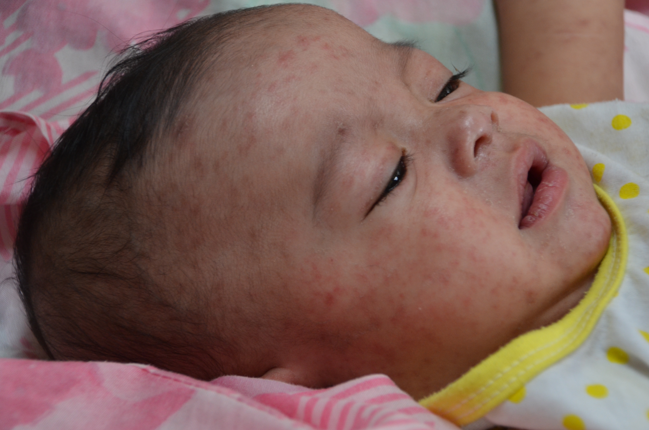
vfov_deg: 10.2
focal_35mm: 134
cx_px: 336
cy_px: 216
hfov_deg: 15.4
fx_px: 2402
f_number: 5.6
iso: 720
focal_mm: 85
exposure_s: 1/60
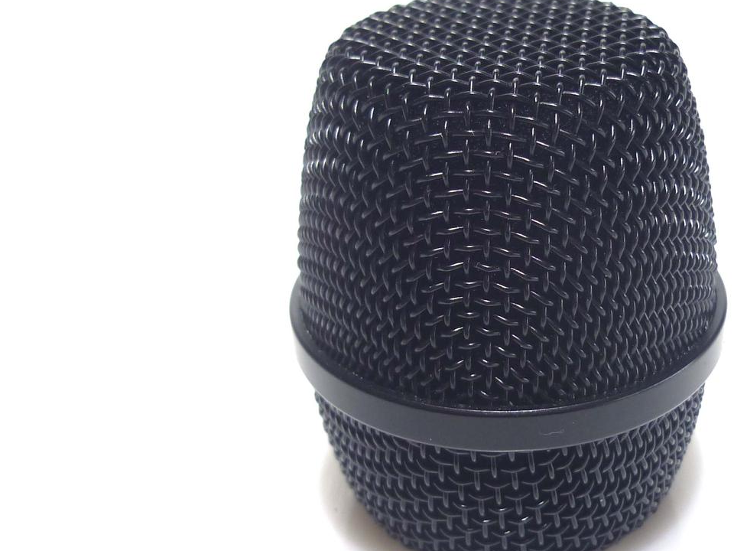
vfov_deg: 26.5
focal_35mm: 55
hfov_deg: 34.6
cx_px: 499
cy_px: 230
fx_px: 1166
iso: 80
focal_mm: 5.5
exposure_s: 1/80
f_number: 2.8
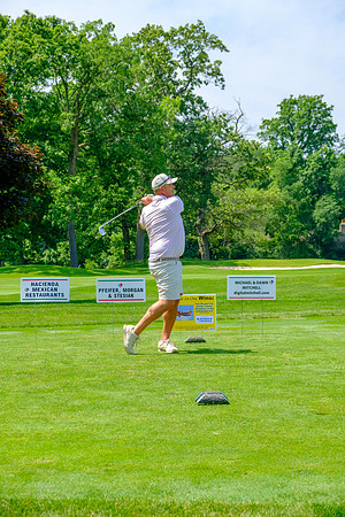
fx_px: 992
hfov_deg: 19.7
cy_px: 258
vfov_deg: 29.2
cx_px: 172
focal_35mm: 69
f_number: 5
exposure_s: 1/500
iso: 200
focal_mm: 46.3
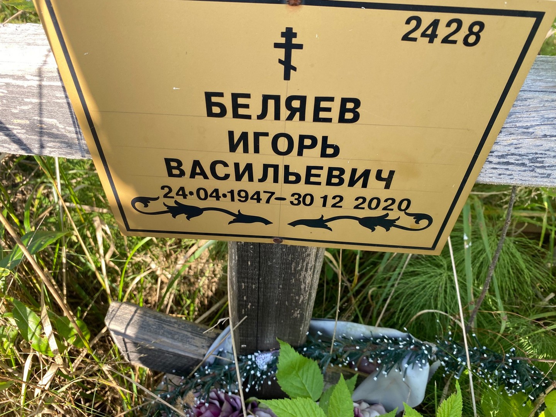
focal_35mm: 26
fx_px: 418
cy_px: 208
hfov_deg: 67.3
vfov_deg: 53.1
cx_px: 278
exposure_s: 1/201
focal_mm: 4.25
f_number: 1.8
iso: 32
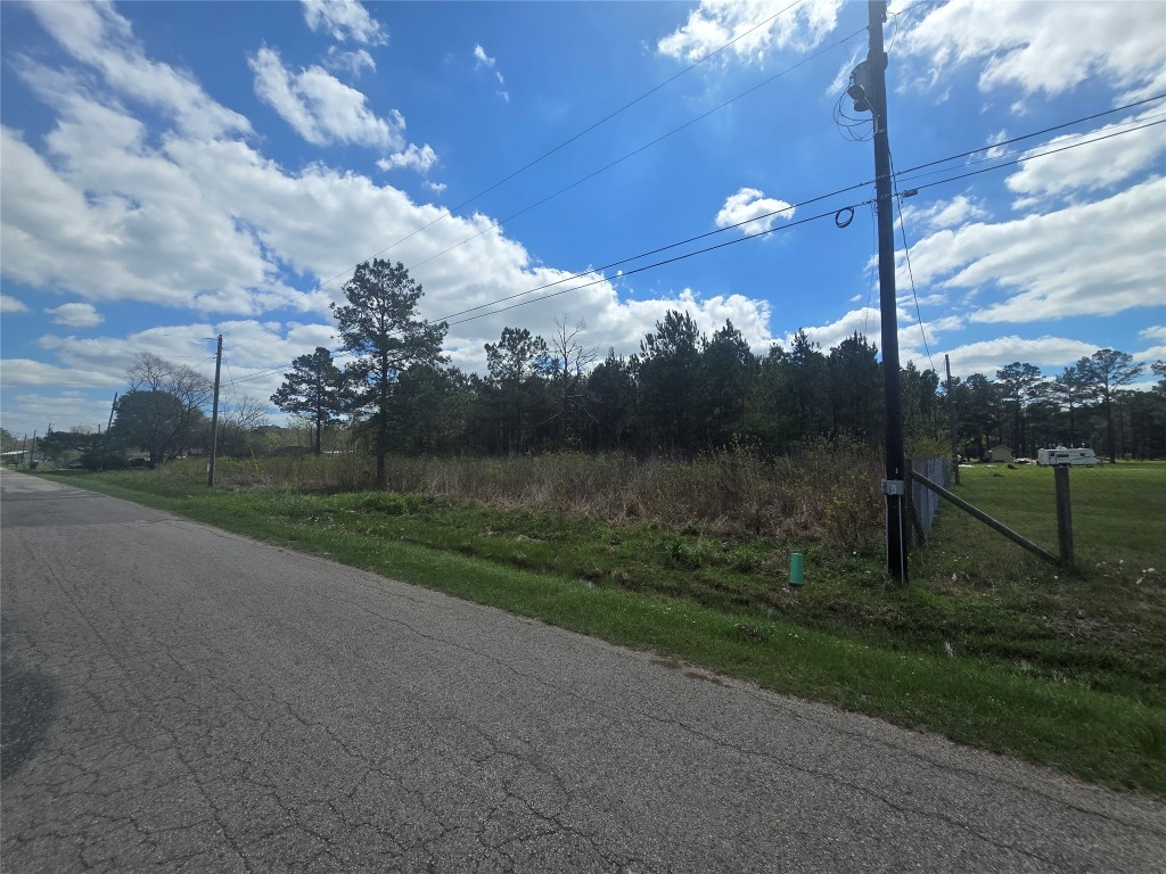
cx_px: 583
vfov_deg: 89.9
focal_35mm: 13
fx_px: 438
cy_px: 437
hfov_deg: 106.2
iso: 50
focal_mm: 2.2
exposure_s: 1/3502
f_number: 2.2
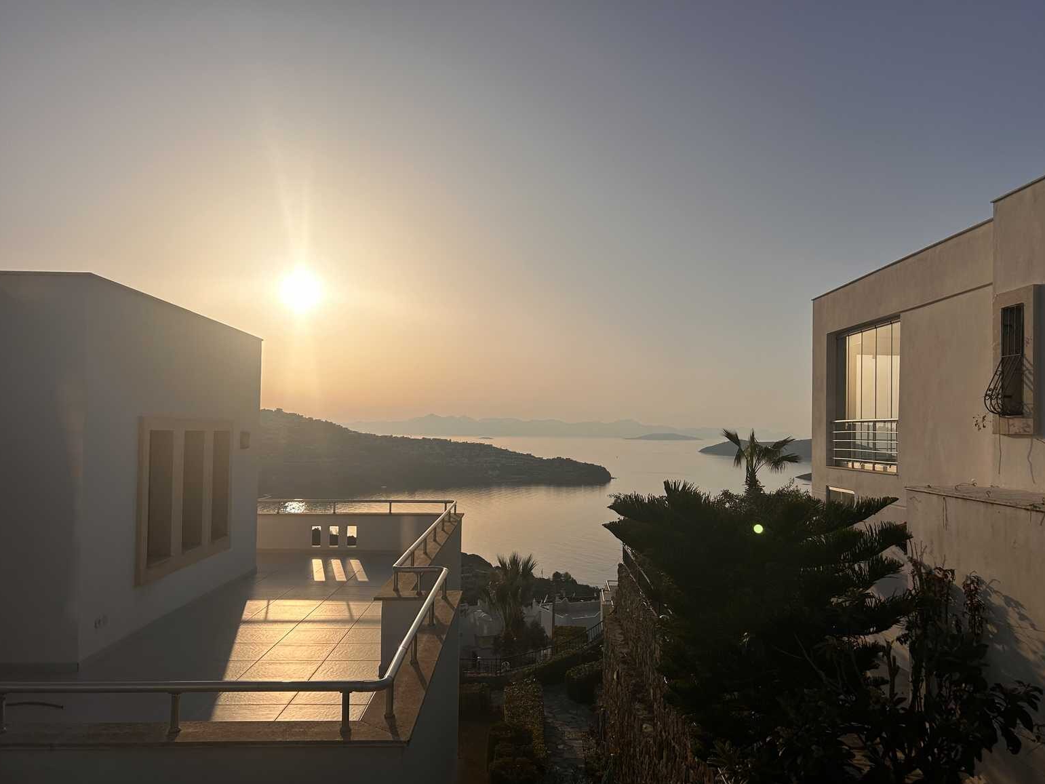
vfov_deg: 51.3
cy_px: 406
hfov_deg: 65.3
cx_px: 533
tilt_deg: +1.1
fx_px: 815
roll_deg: -0.2
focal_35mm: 27
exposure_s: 1/16393
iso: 40
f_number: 1.5
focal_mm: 5.7
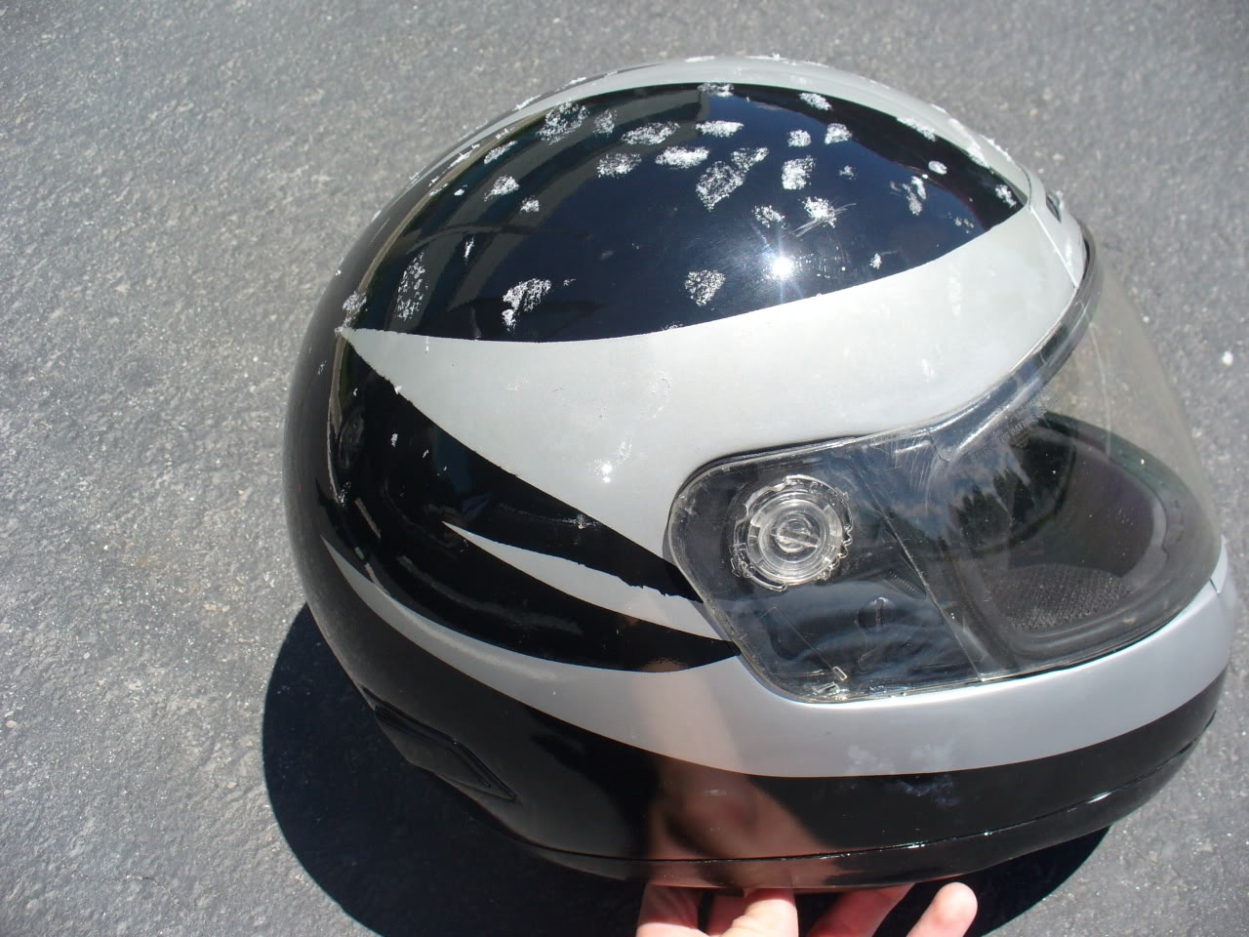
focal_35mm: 37
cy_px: 468
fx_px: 1335
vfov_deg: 38.7
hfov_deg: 50.1
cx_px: 624
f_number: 5.6
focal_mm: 6.1
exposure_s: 1/250
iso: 80
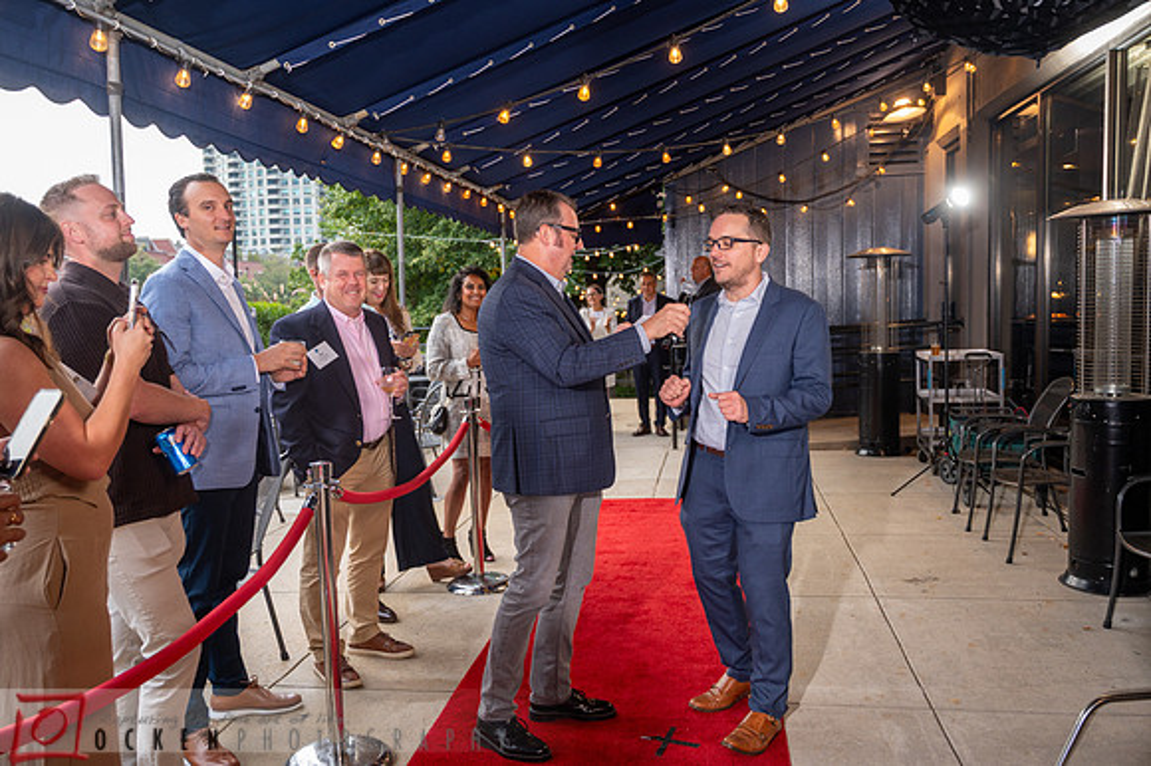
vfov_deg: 42.9
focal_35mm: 30
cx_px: 576
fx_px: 975
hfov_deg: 61.1
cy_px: 383
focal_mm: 30.5
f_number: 4
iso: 800
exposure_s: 1/125
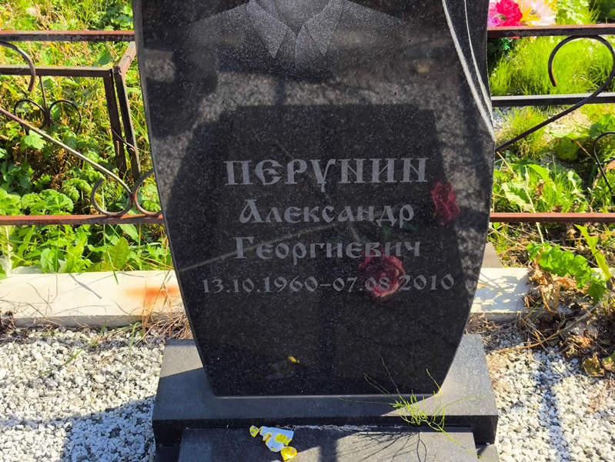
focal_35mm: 50
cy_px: 231
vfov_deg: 29.1
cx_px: 308
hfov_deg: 38.2
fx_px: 889
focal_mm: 4.71
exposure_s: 1/559
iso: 50
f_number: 1.7
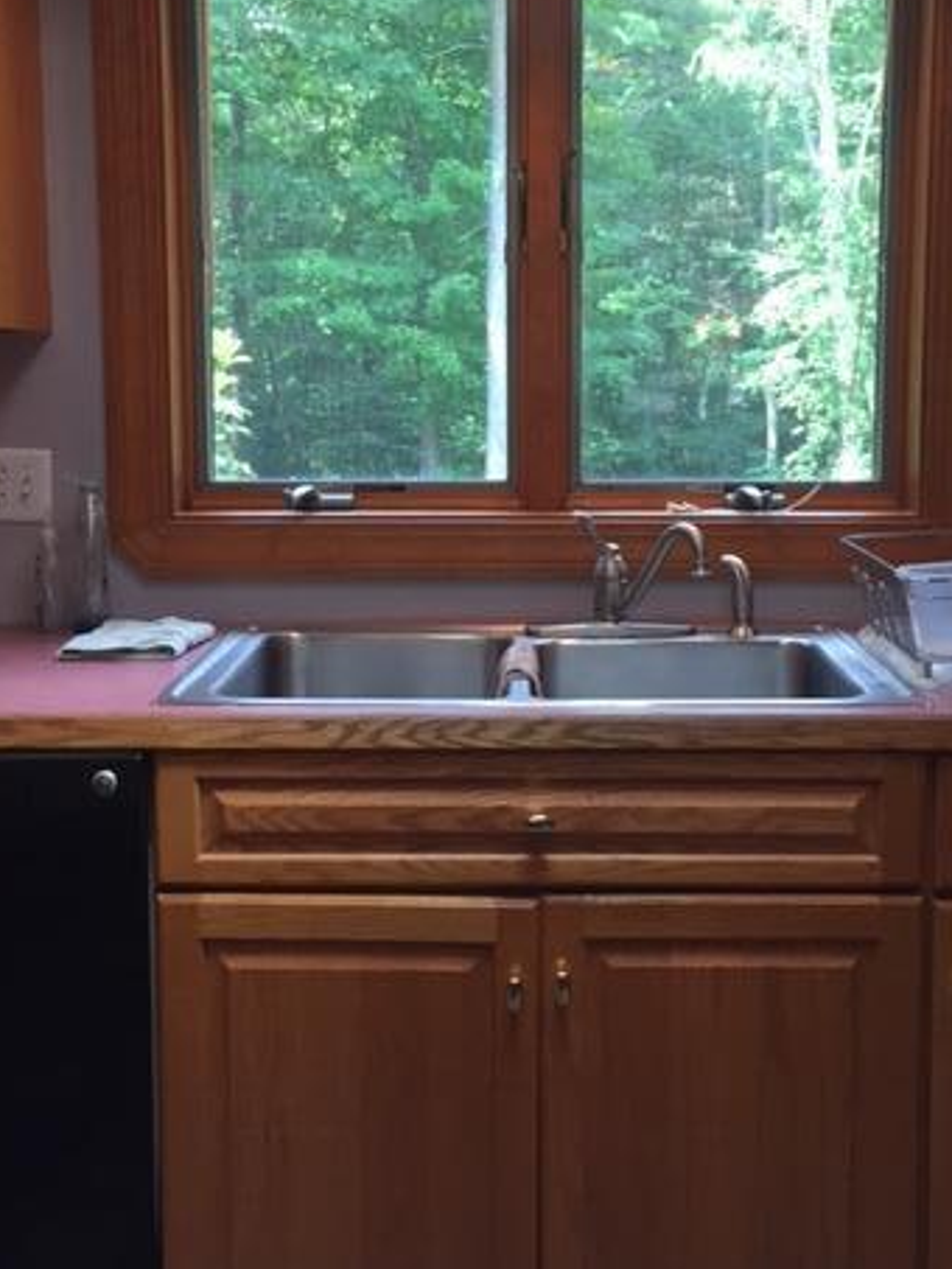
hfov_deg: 35.1
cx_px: 507
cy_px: 538
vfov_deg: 45.6
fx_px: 1503
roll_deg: -0.4
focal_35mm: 41
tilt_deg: -6.5
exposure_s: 1/30
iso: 40
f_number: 2.2
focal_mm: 4.15
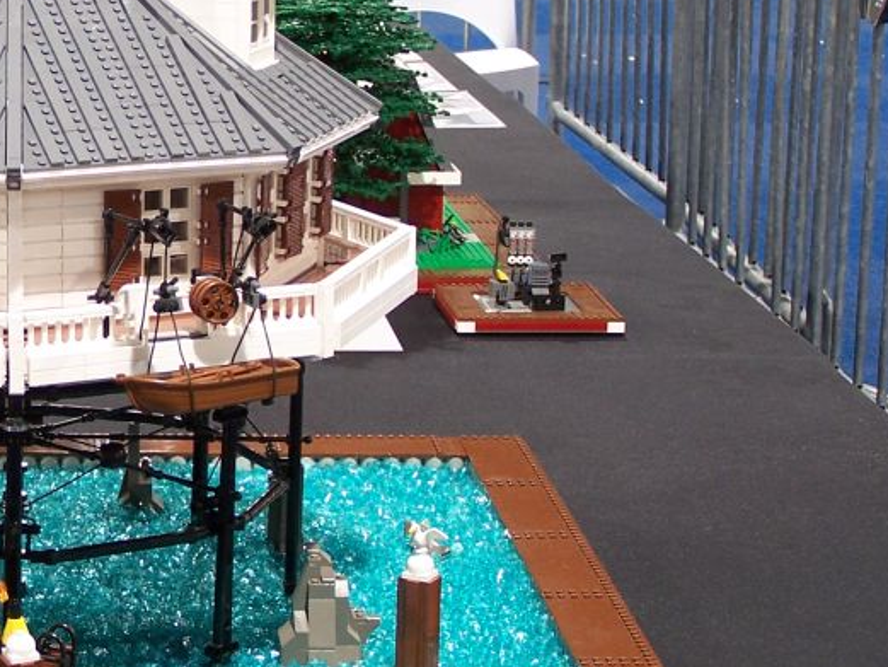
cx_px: 27
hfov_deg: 16.7
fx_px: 2976
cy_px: 246
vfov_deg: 12.8
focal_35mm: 116
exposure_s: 1/3
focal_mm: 9.8
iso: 80
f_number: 3.1
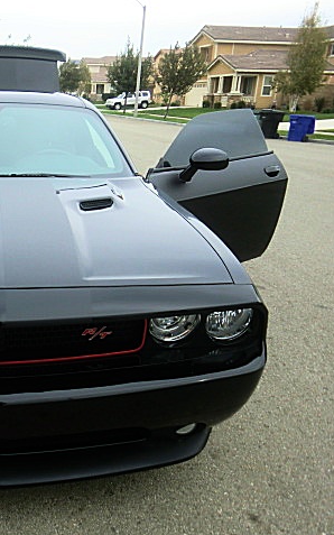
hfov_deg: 31.8
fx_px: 539
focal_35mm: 37
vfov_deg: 52.8
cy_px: 267
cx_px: -1
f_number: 2.6
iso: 64
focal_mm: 4.65
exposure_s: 1/250
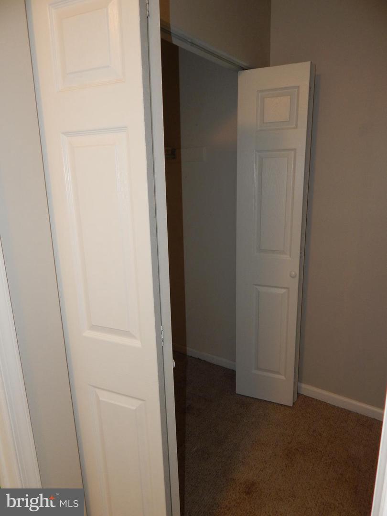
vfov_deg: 76.4
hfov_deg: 61.1
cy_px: 258
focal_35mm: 22
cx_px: 194
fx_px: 328
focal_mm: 4
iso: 200
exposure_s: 1/30
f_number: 3
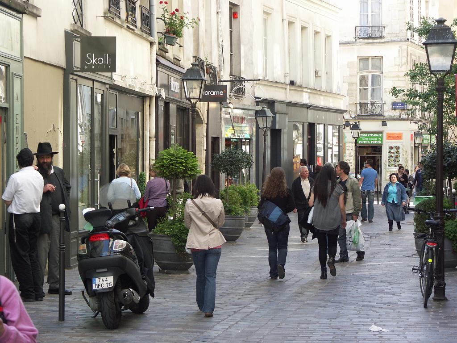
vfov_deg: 12.8
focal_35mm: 116
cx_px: 228
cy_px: 172
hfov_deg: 17.0
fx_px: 1531
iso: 100
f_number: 3.5
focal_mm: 29.56
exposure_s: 1/160
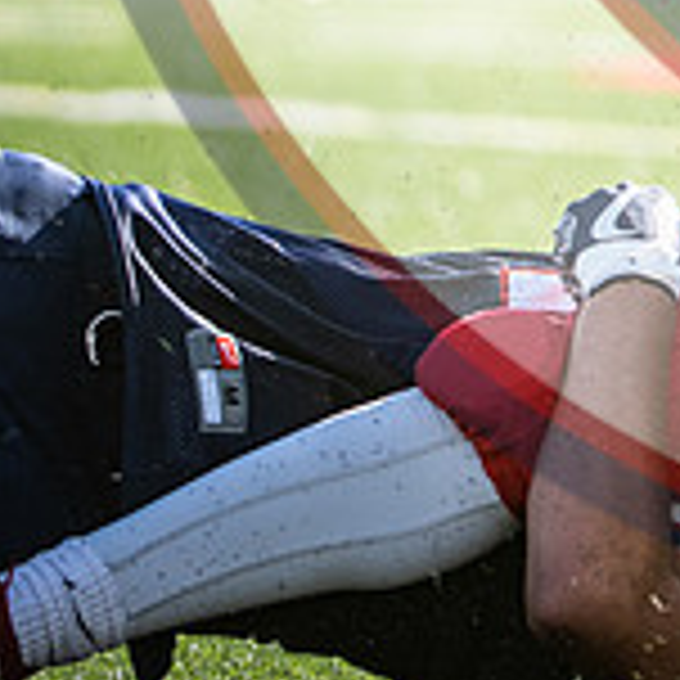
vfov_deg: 1.9
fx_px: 20558
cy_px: -510
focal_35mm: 925
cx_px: 1694
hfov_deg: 1.9
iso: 250
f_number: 4
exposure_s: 1/1000
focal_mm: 200
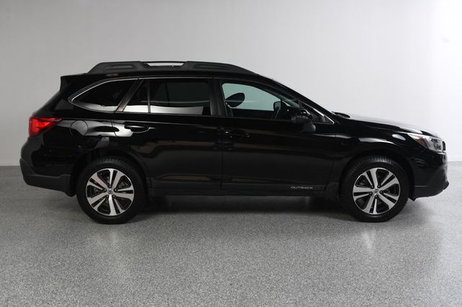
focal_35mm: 33
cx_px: 231
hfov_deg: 57.2
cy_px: 154
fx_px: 423
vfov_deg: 39.9
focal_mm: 22
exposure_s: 1/160
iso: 100
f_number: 10
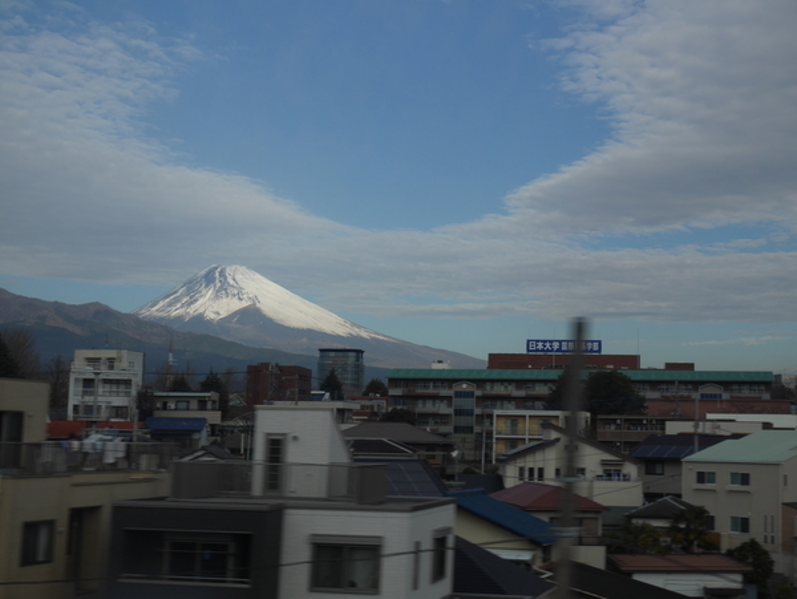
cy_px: 300
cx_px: 398
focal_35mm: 64
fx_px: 1475
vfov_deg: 23.0
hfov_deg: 30.2
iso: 200
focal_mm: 32
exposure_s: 1/320
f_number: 9
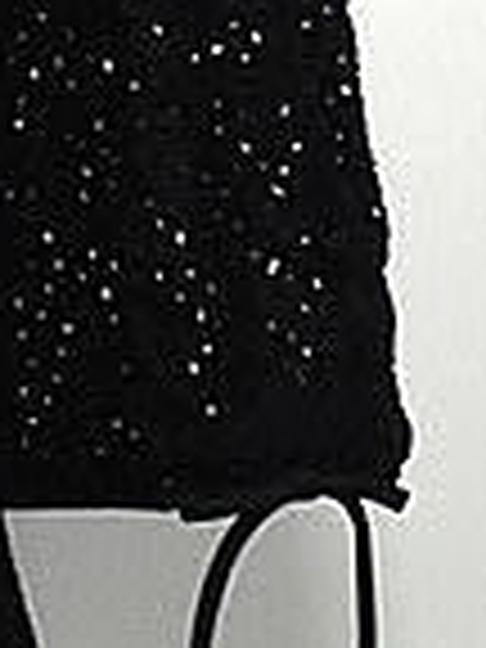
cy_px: -45
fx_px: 4081
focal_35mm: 218
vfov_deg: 9.0
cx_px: -562
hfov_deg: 6.6
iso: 200
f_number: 3.2
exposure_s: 1/80
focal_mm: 8.99
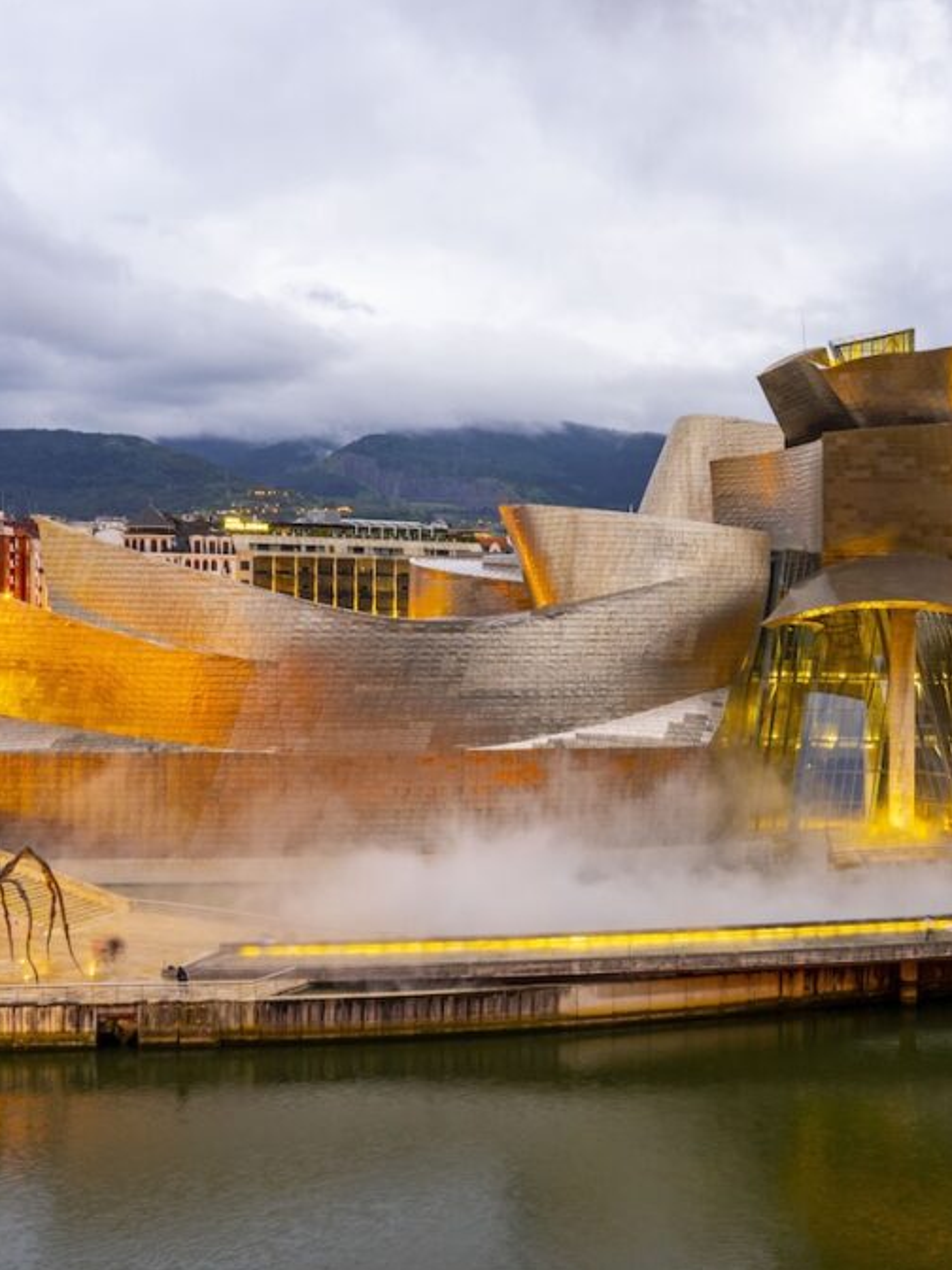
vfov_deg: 45.8
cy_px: 638
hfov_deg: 34.4
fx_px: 1503
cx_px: 718
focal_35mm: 41
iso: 200
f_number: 8
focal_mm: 28
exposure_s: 1/1.43
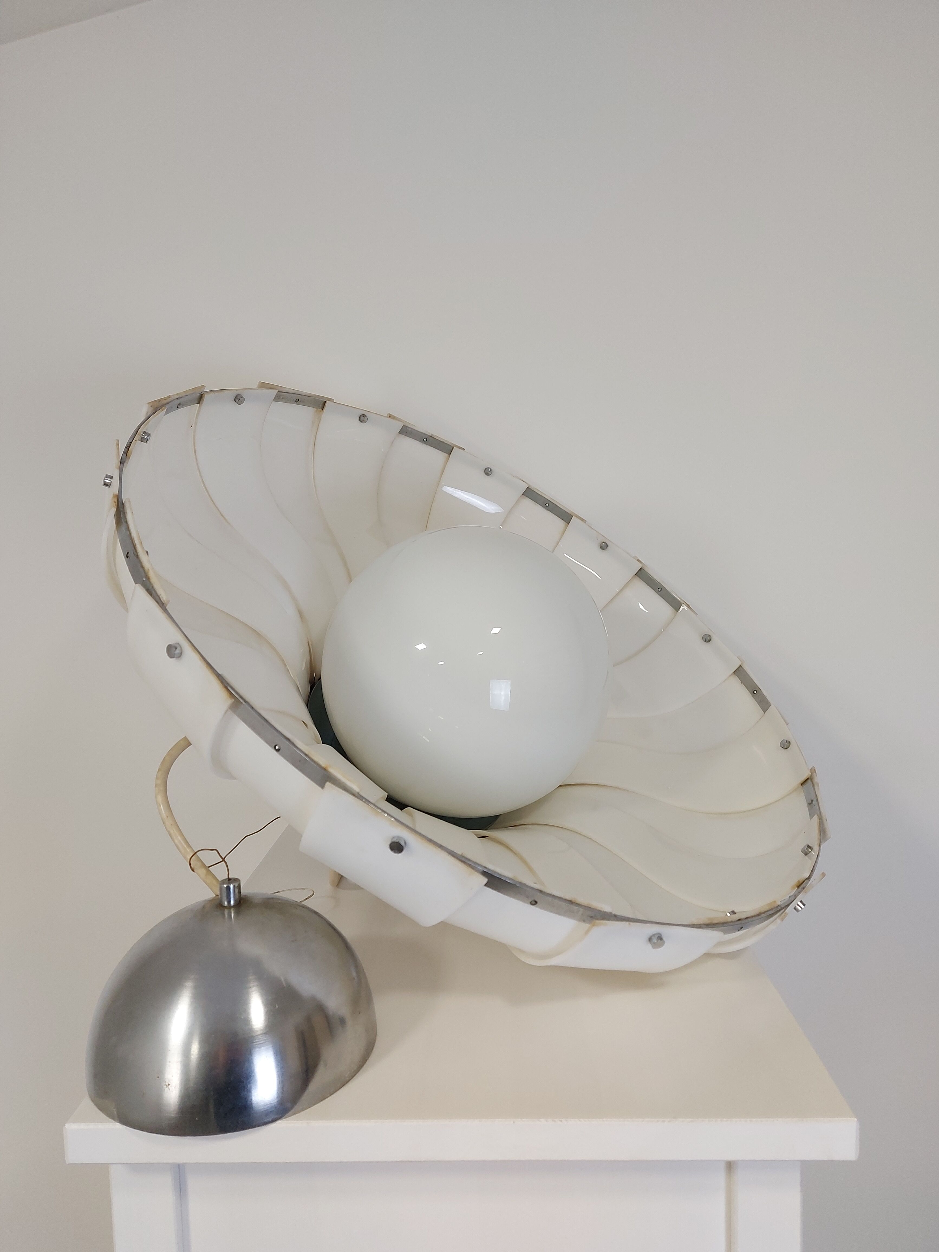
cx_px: 470
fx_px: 868
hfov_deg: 56.8
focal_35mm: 24
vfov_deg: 71.6
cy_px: 626
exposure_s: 1/50
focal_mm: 5.23
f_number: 1.8
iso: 100
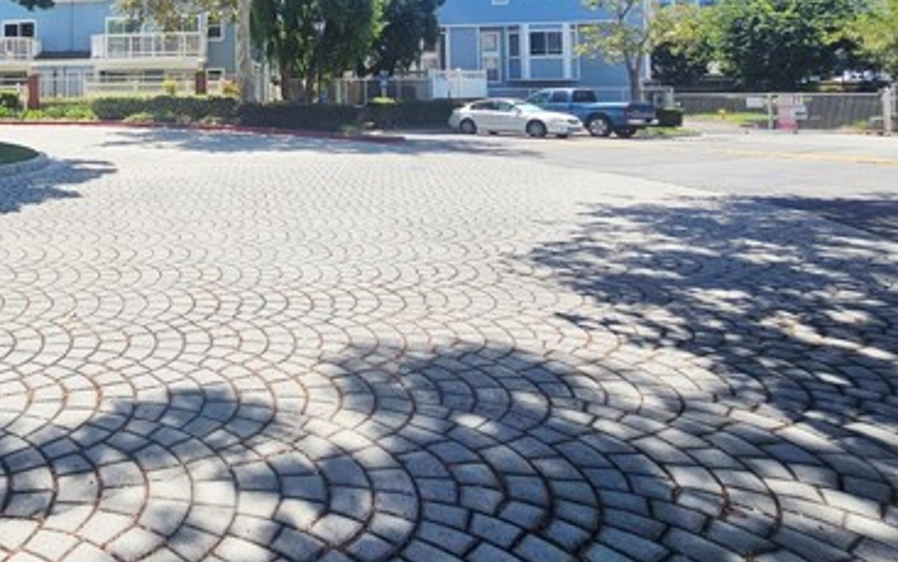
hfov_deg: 67.3
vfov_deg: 46.5
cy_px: 64
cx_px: 171
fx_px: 588
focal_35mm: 24
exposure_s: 1/1667
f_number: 2.2
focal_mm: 2.2
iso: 50
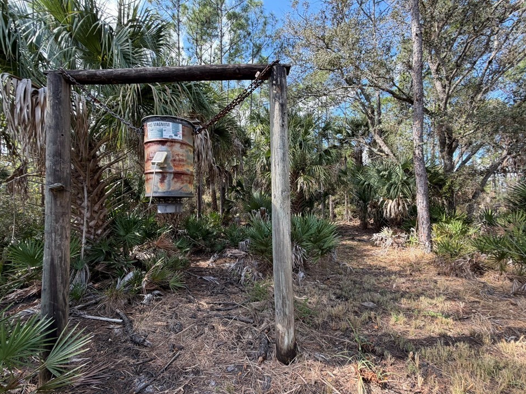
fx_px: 228
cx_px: 250
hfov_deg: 98.1
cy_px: 207
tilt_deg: +0.2
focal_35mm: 15
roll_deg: +1.3
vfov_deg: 81.7
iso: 40
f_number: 2.2
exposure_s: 1/158
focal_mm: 2.22
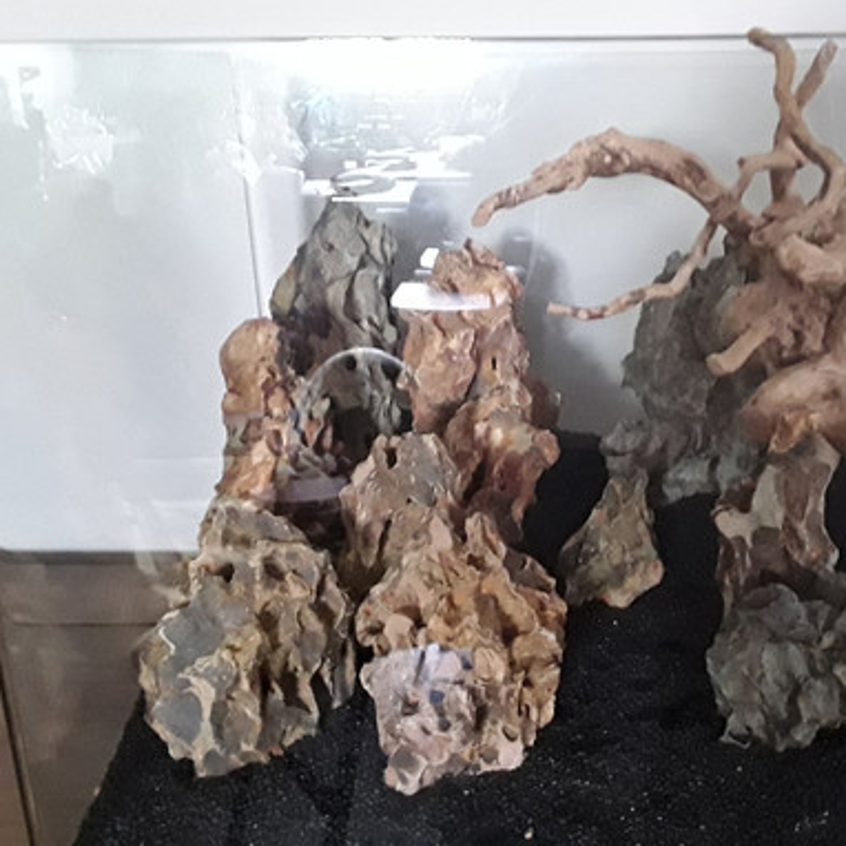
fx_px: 1106
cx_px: 598
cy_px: 474
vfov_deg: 41.8
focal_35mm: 40
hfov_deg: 41.0
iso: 400
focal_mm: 2.91
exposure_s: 1/17
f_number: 1.9
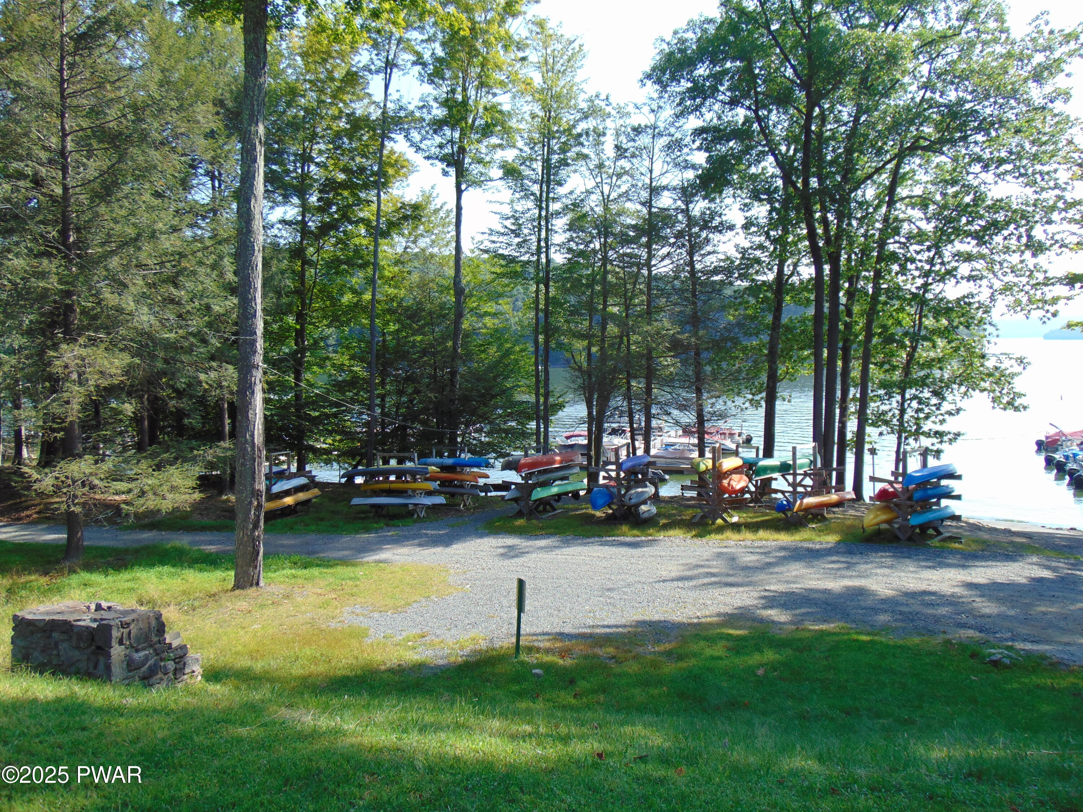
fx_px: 782
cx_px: 542
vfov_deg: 54.9
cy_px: 406
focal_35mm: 25
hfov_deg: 69.4
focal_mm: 4.5
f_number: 3
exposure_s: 1/400
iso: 80
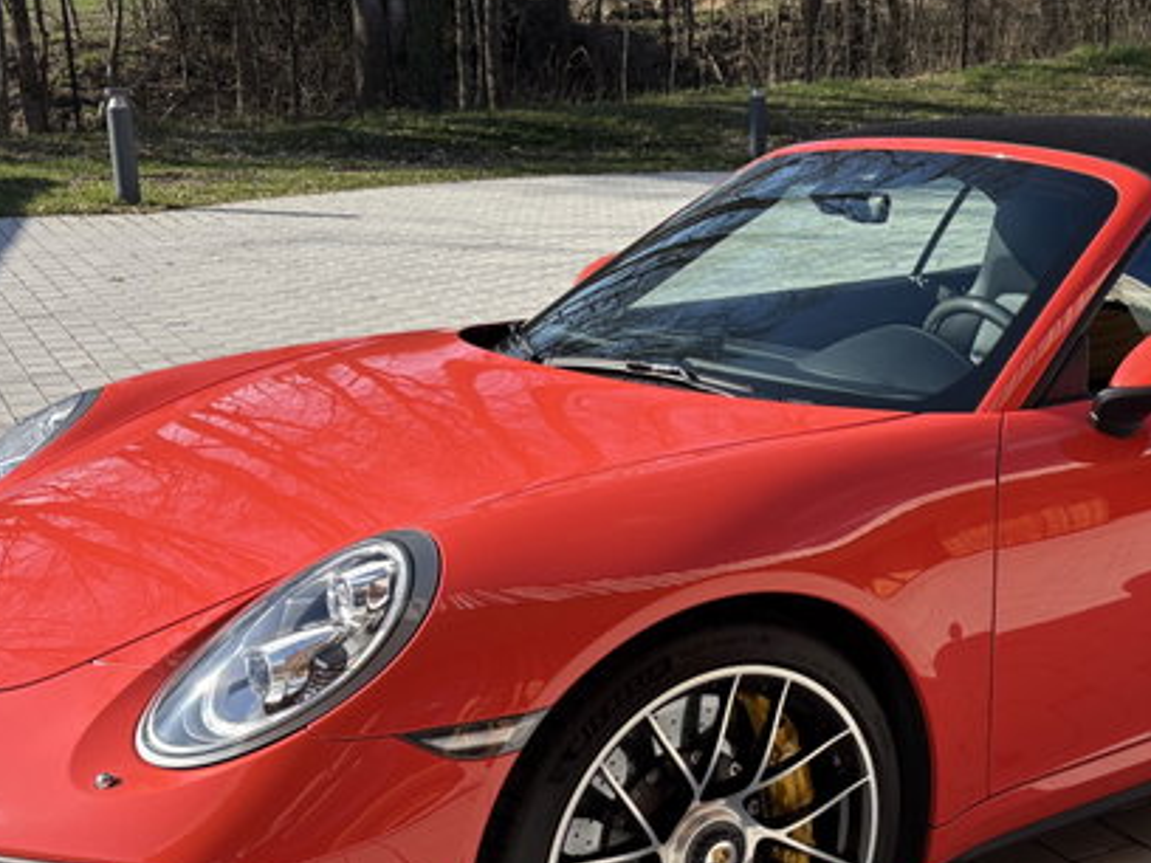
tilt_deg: -17.6
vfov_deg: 29.5
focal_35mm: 49
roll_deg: -0.5
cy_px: 564
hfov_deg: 38.3
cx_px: 793
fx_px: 1629
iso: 50
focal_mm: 5.96
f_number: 1.6
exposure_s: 1/1263
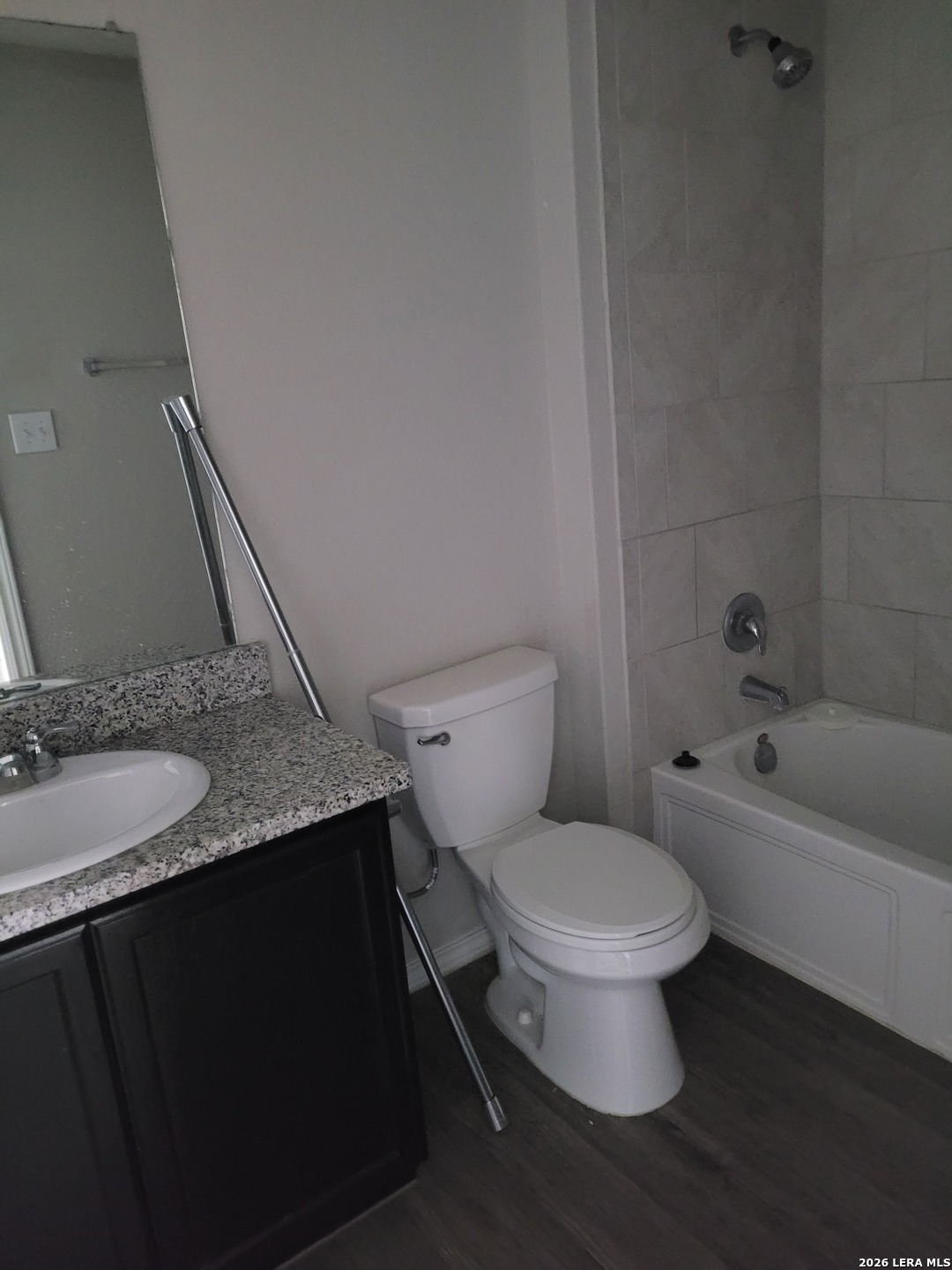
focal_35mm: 26
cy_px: 635
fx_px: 953
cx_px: 476
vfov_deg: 67.3
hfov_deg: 53.1
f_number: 1.8
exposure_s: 1/15
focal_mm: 5.4
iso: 1600
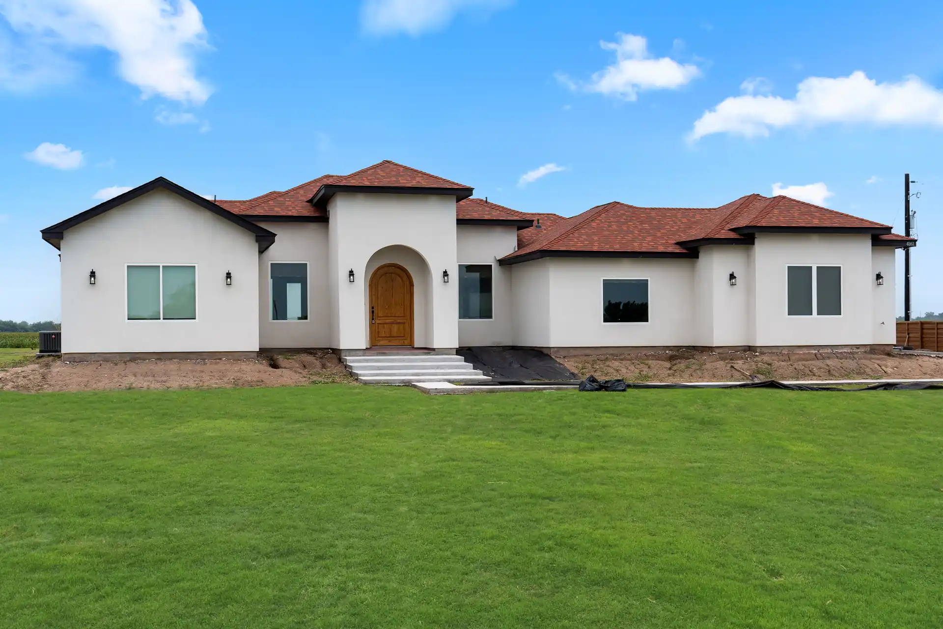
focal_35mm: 41
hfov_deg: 47.4
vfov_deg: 32.6
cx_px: 472
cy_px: 314
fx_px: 1074
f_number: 8
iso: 100
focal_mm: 41
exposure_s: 1/400
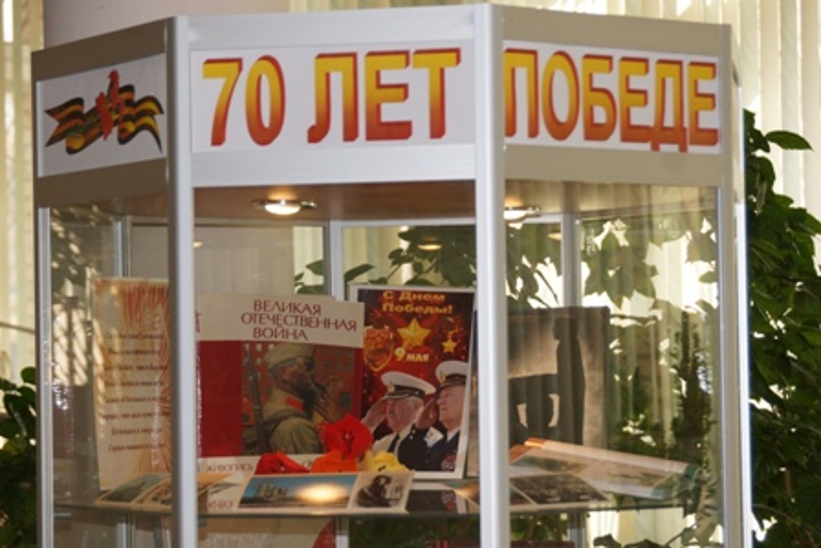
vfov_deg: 15.2
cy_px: 274
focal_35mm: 90
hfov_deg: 22.6
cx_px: 410
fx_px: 2053
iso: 320
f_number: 5
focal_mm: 60
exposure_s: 1/160
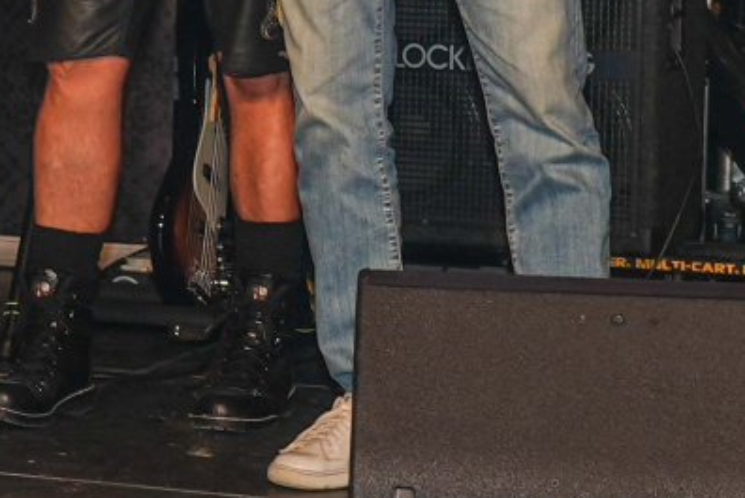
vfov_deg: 8.3
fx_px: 3377
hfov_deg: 12.5
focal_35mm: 163
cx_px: 136
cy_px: -214
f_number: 4
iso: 125
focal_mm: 24
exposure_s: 1/60
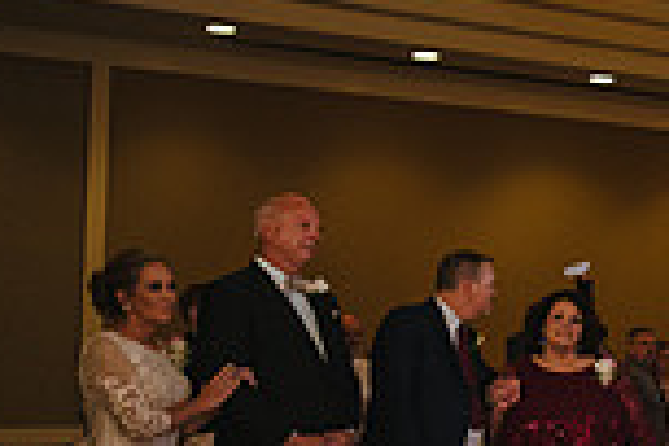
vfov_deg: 15.0
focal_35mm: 91
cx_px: 1202
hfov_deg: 17.9
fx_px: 1691
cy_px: 269
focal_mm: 24
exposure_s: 1/160
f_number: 2.8
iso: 1000
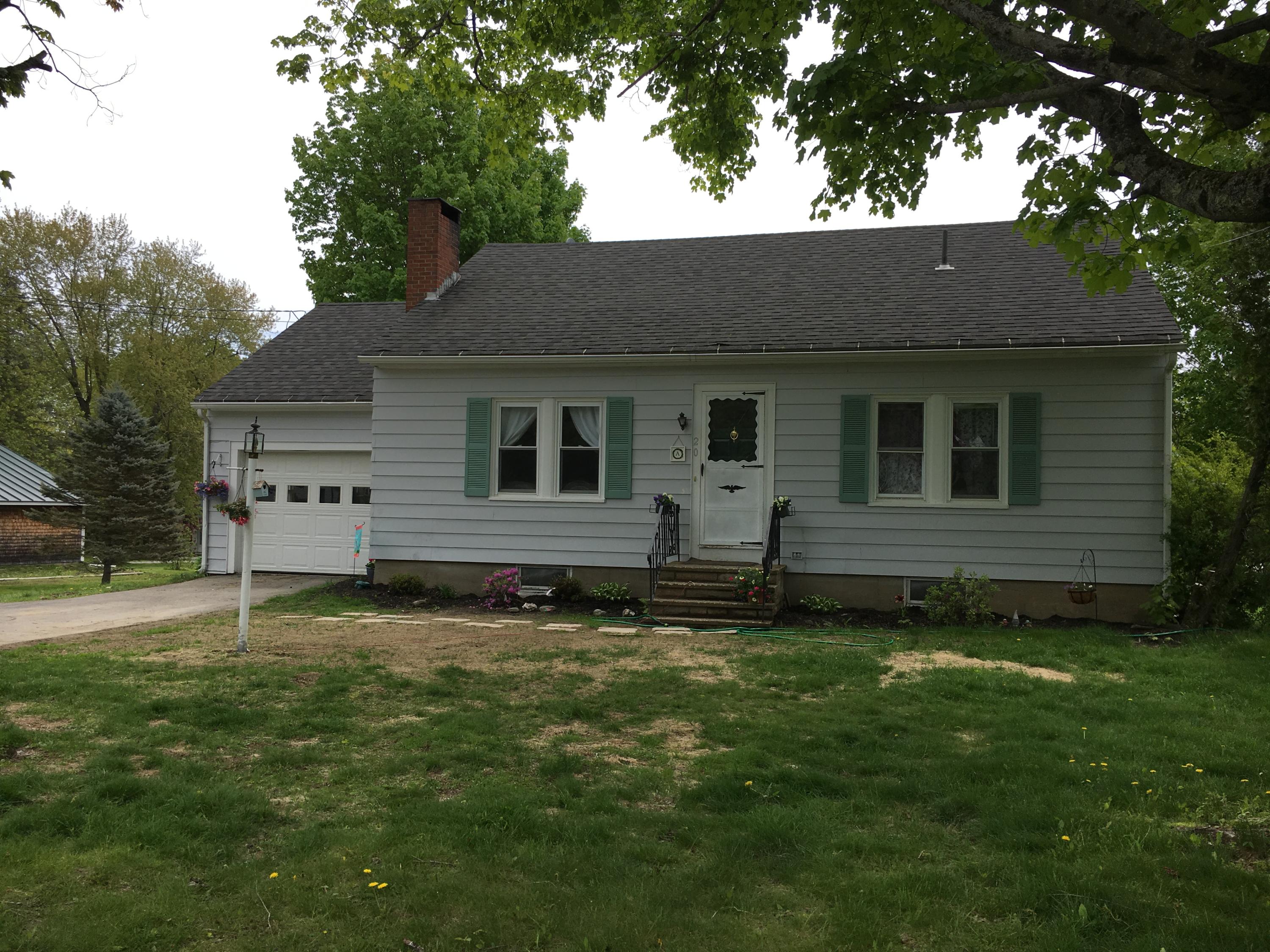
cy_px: 476
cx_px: 635
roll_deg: -1.3
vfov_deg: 48.2
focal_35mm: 29
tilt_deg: +1.6
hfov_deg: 61.7
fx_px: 1064
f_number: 2.2
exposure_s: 1/1099
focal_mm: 4.15
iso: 25
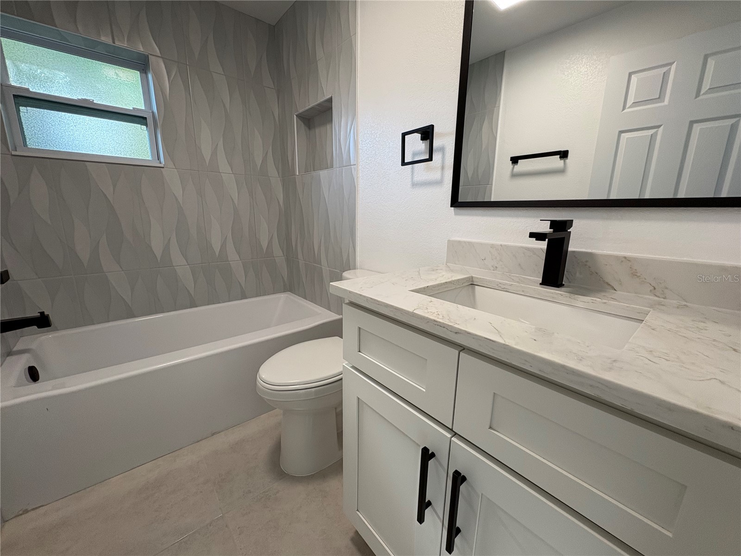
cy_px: 278
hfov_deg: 102.1
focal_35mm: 14
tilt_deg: -12.9
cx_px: 370
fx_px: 300
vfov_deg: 85.7
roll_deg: +0.0
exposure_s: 1/120
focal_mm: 2.22
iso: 200
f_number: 2.2
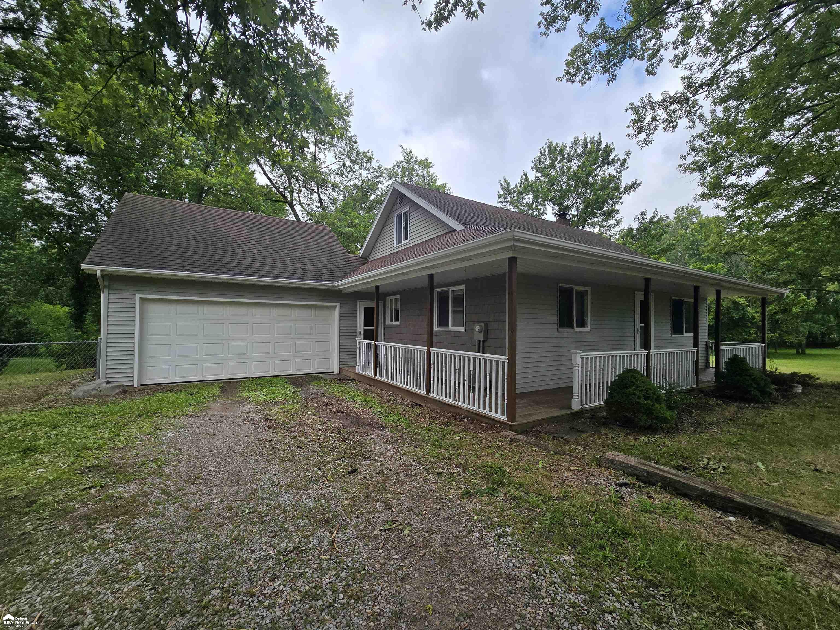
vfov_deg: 89.9
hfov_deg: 106.2
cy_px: 315
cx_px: 420
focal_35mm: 13
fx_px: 315
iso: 50
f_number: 2.2
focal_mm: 2.2
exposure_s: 1/1293
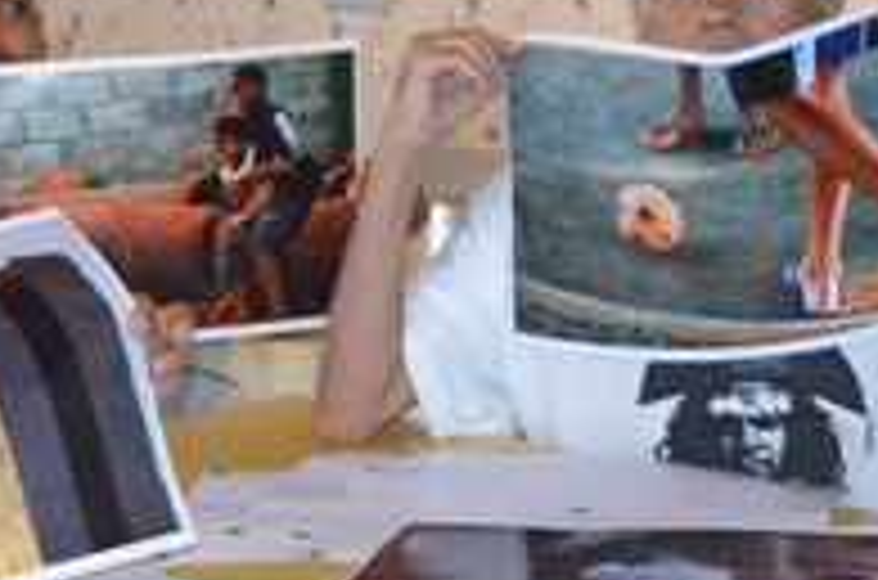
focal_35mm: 128
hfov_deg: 16.0
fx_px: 3114
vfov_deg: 10.5
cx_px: 570
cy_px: -94
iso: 3200
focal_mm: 22
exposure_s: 1/60
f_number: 4
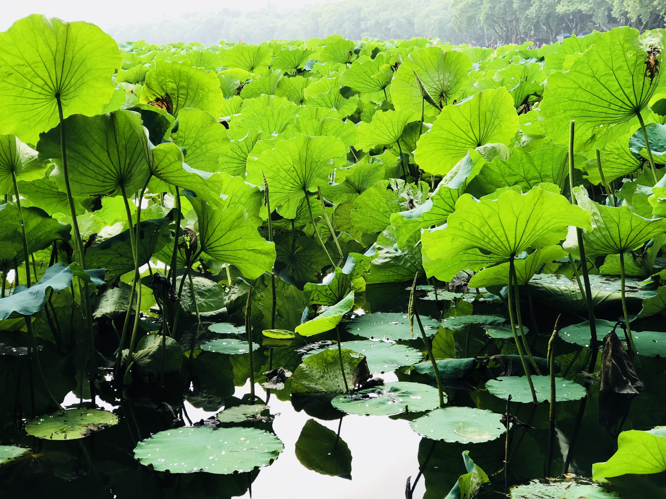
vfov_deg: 25.7
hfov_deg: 33.8
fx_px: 1097
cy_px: 250
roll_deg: -0.1
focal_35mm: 57
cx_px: 333
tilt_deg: -11.6
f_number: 2.8
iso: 64
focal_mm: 6.6
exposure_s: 1/120
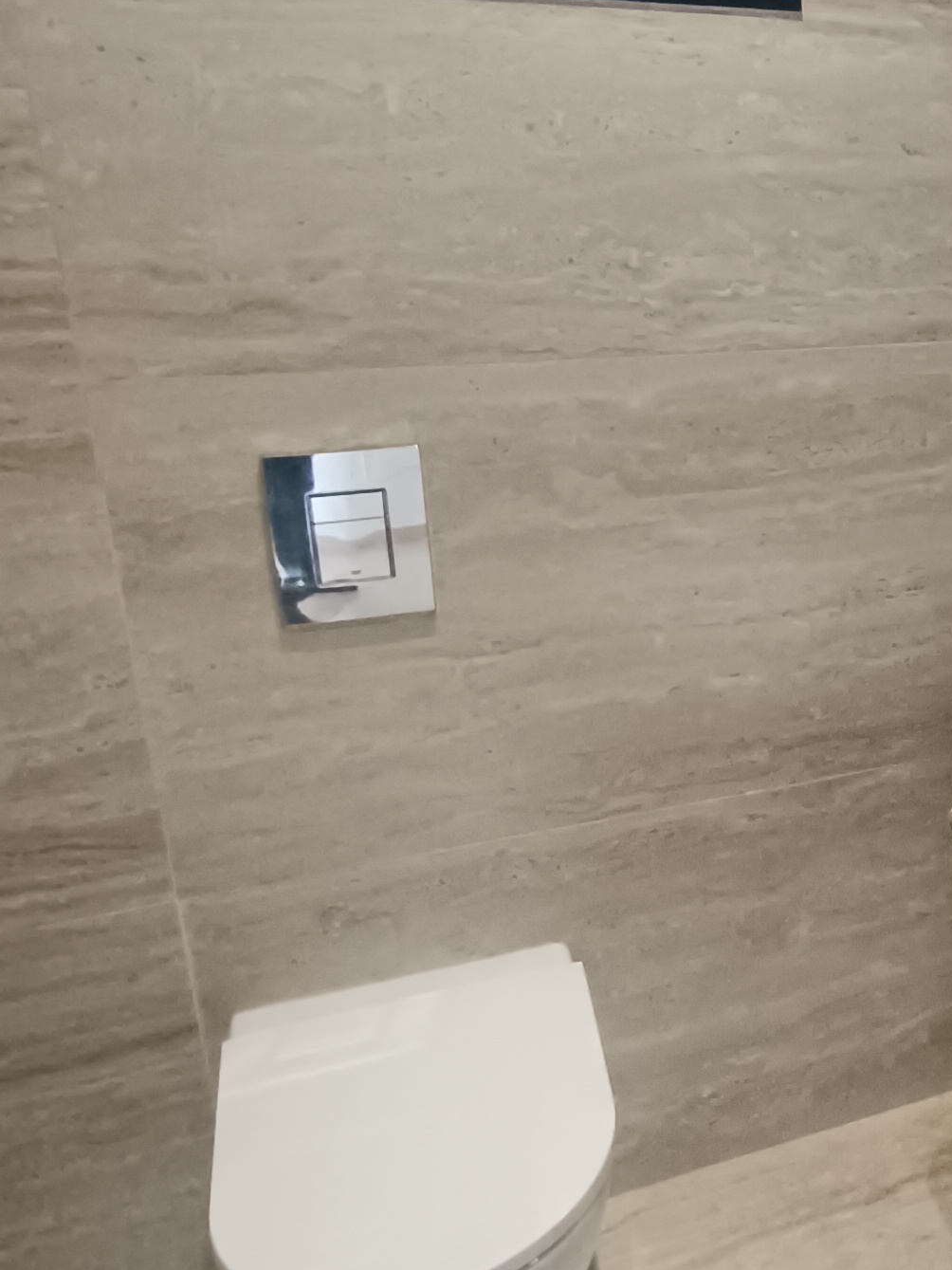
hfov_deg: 31.8
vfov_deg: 47.6
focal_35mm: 39
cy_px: 513
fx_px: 1430
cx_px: 1092
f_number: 2.2
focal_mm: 1.66
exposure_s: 1/50
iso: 551
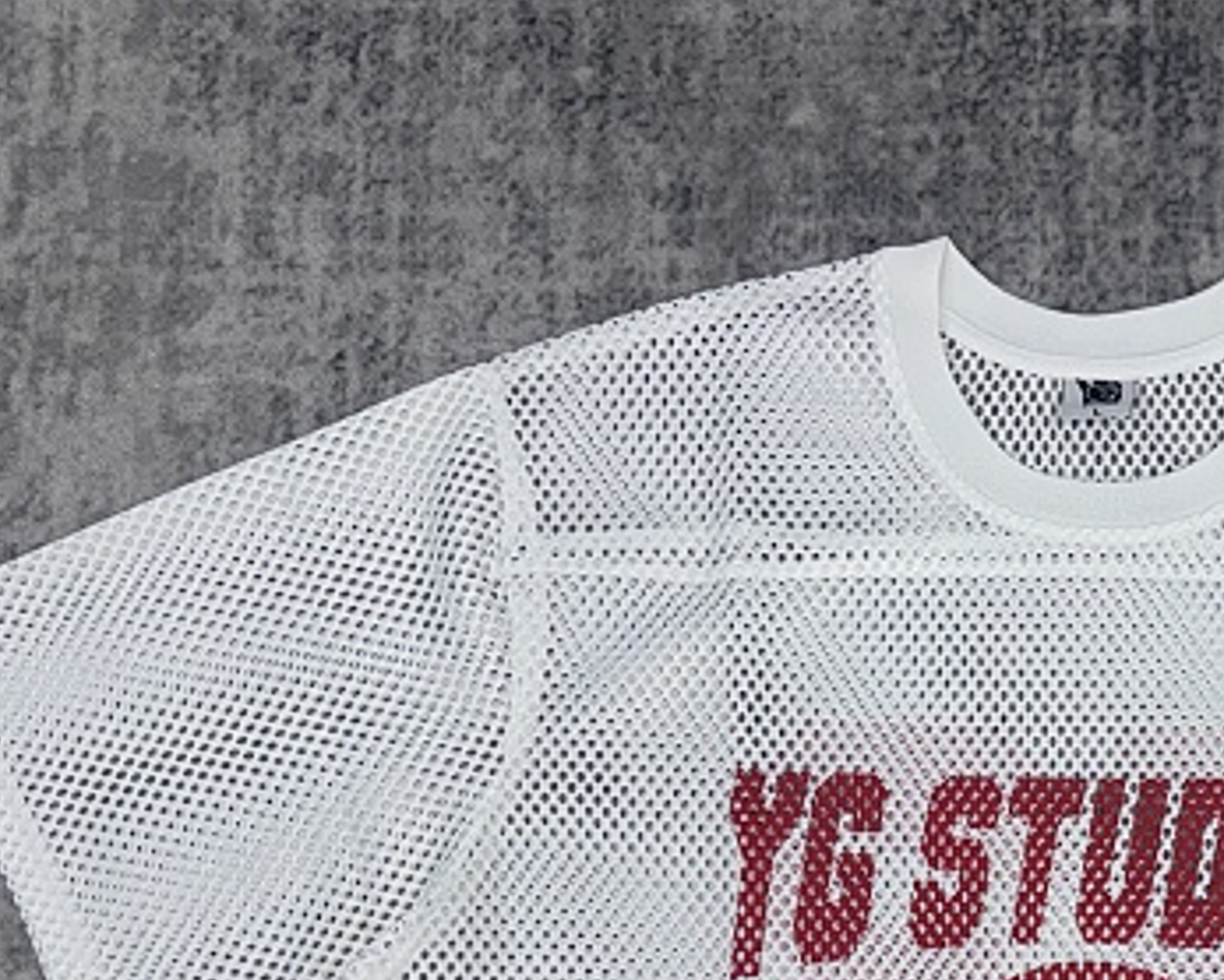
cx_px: 1034
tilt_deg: -84.5
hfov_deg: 33.4
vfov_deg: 26.5
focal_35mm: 54
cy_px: 998
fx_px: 1957
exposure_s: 1/200
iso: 50
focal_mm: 6.76
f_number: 1.78
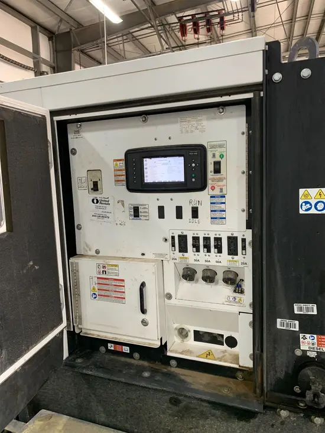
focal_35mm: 26
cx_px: 162
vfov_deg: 67.3
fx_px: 325
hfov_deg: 53.1
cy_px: 216
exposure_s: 1/60
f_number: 1.8
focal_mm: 4.25
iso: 125
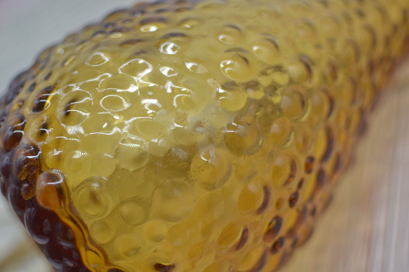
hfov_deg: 37.9
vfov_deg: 25.8
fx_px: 596
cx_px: 204
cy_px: 136
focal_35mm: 52
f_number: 1.8
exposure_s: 1/500
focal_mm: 35
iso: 100
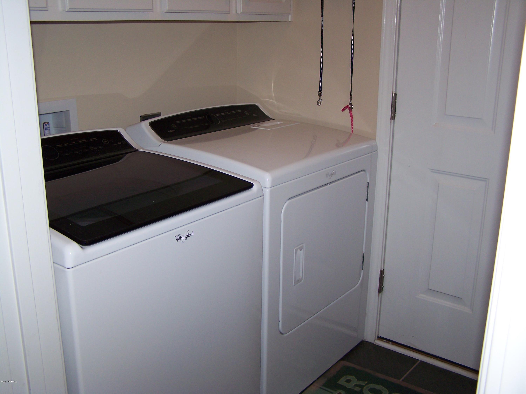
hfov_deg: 49.0
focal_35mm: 38
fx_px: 577
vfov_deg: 37.7
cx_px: 263
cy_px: 197
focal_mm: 6.3
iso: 80
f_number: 2.8
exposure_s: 1/60
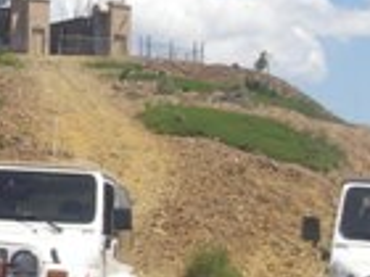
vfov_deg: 8.5
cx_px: -153
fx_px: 1860
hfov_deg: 11.0
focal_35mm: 174
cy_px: 156
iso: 64
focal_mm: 6.3
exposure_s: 1/250
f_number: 6.6
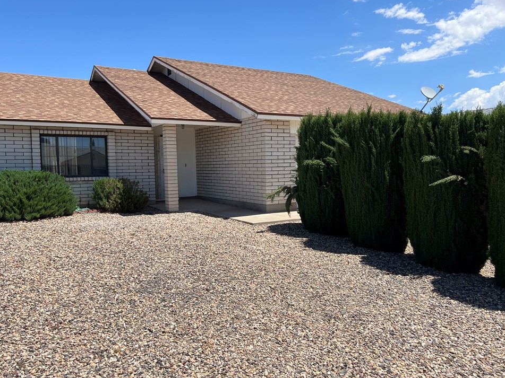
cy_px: 193
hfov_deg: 63.4
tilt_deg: -3.8
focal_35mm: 28
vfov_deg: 49.7
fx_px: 408
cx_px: 237
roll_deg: +1.2
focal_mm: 5.7
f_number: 1.5
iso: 50
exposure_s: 1/4630
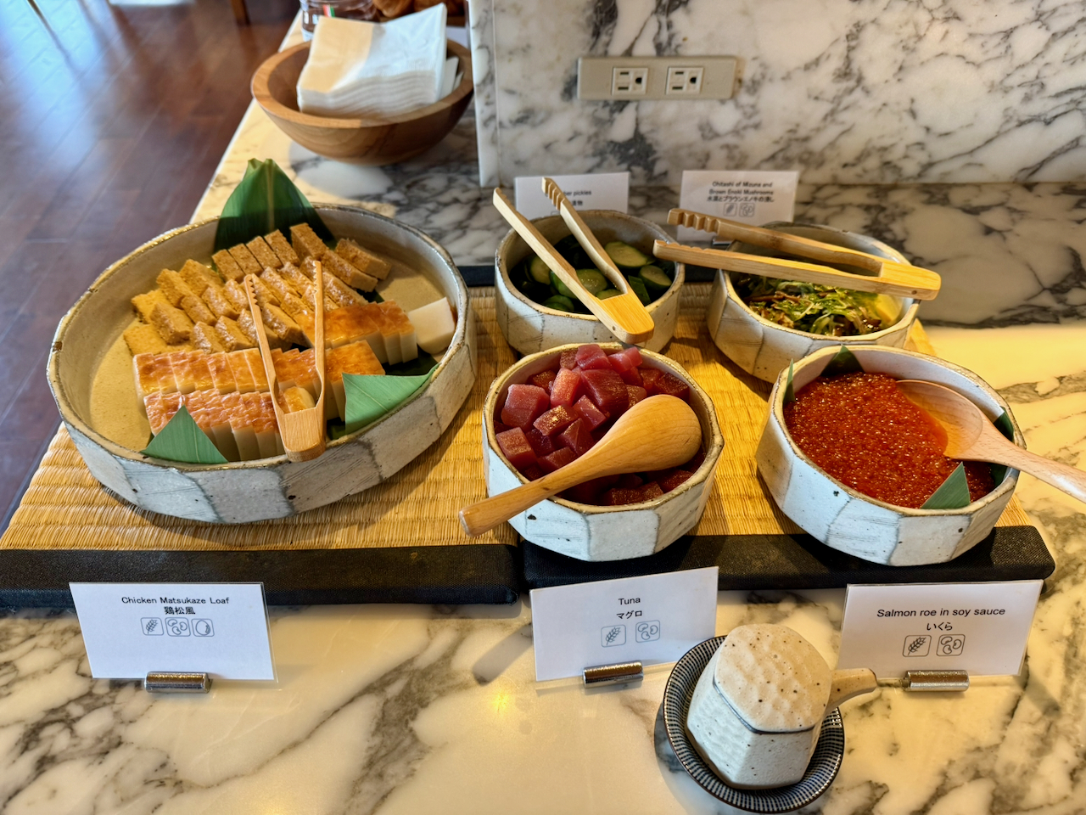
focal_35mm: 24
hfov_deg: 71.6
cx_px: 543
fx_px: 753
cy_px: 408
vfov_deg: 56.8
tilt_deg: -45.5
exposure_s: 1/50
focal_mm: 6.76
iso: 125
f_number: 1.78
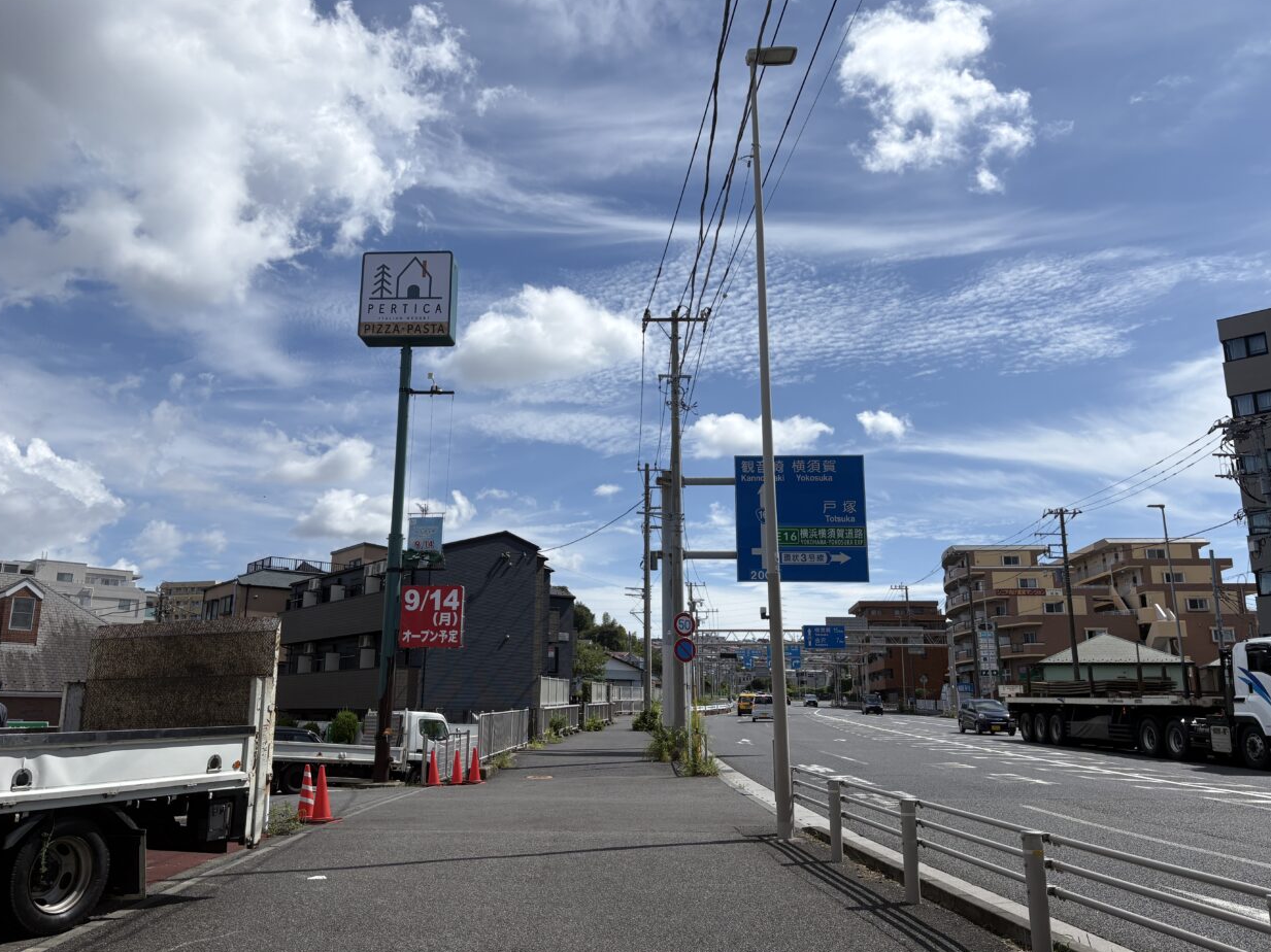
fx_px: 991
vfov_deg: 51.3
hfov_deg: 65.3
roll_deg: +0.4
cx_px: 618
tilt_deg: +13.4
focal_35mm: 27
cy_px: 471
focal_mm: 5.96
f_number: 1.6
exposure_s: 1/8850
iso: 50
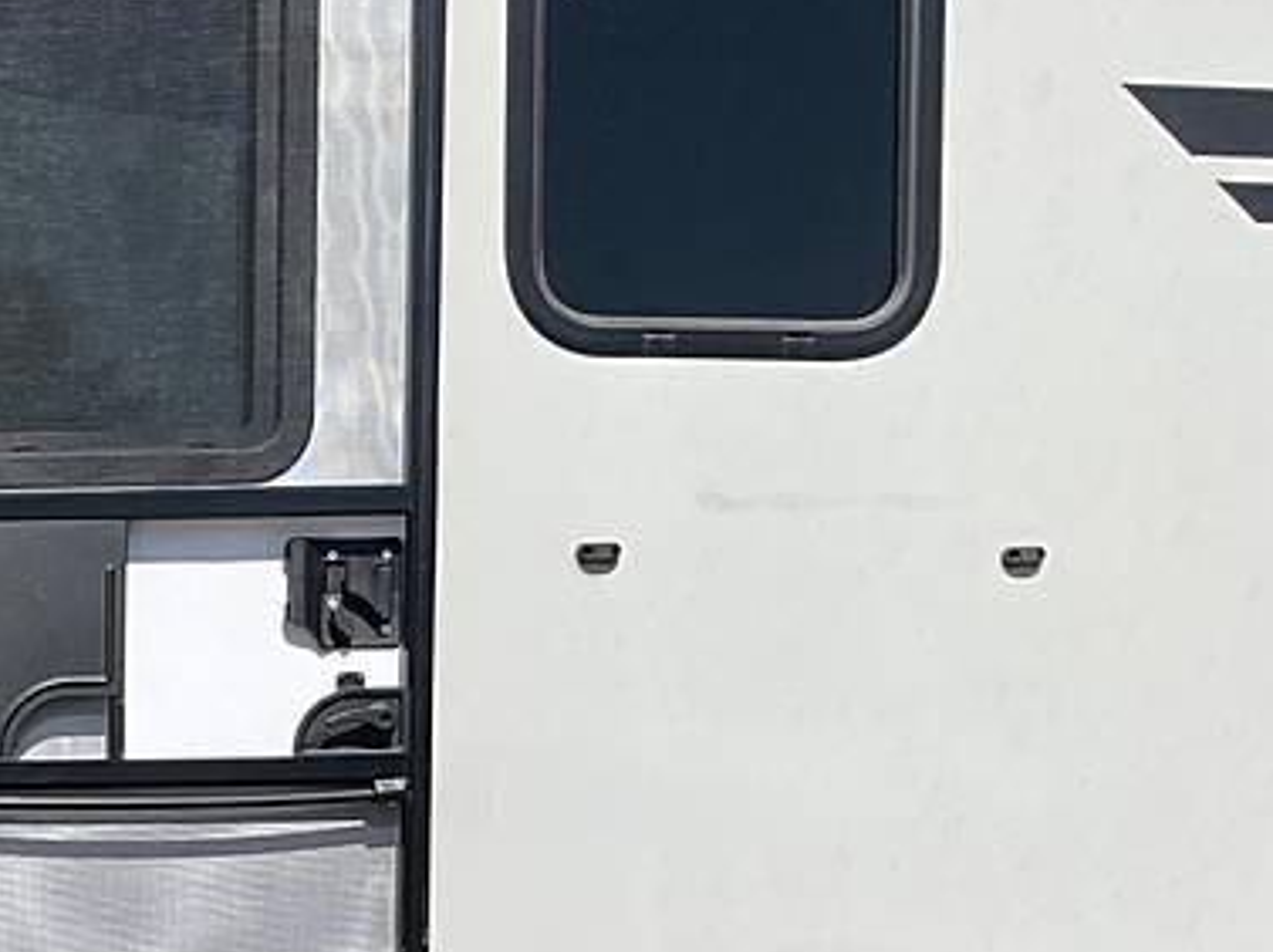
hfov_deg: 22.7
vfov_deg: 18.0
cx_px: -371
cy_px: 1192
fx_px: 2829
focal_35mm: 77
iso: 25
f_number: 1.8
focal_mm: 3
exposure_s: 1/2959
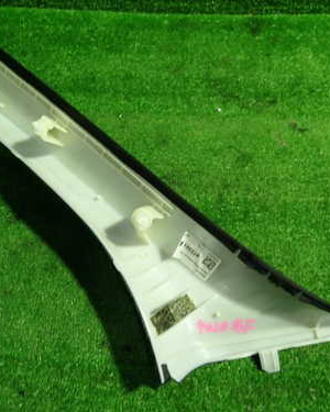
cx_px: 129
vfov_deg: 46.8
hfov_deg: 38.0
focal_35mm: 39
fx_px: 476
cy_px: 203
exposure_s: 1/40
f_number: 2
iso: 200
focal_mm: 4.5
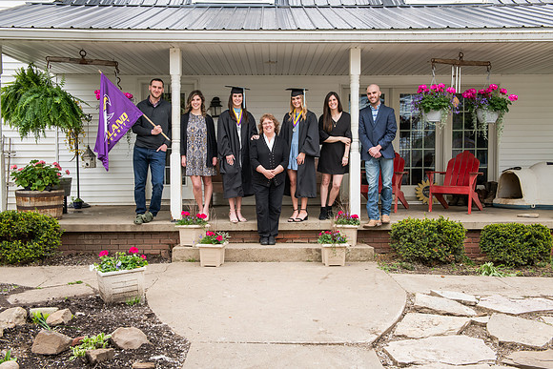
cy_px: 184
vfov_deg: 35.1
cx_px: 276
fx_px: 584
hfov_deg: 50.7
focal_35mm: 38
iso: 500
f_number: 7.1
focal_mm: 38
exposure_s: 1/250
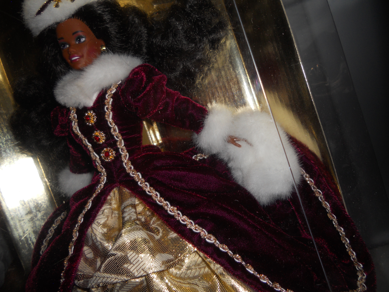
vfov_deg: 51.4
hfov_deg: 65.3
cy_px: 146
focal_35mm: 27
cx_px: 194
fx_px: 303
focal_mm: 4.9
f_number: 8
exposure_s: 1/25
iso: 80
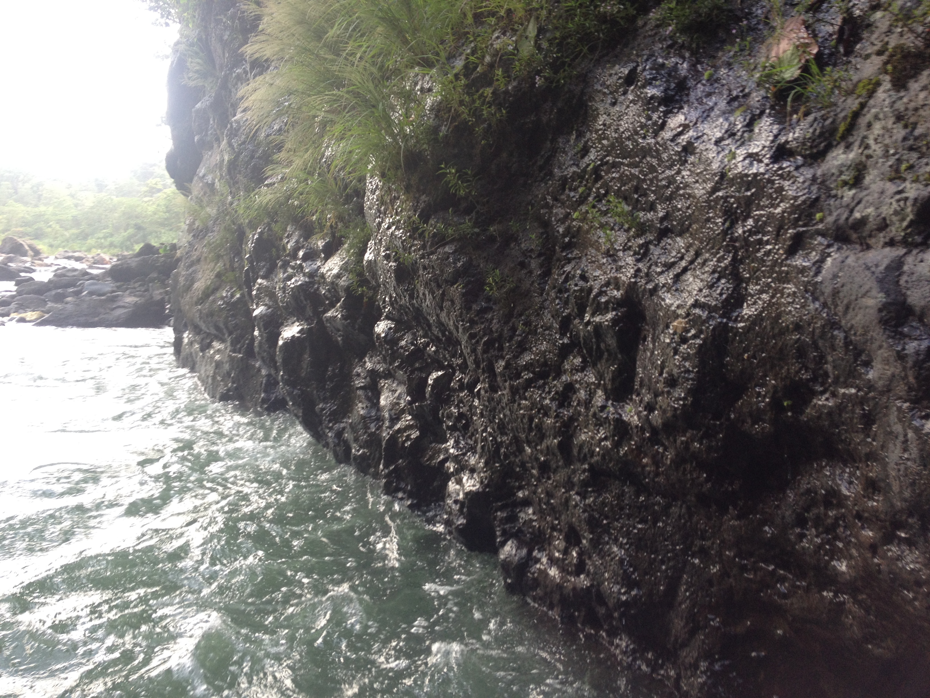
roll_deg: -1.4
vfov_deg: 40.7
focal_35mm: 35
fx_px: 940
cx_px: 465
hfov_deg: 52.6
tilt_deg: -8.1
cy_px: 349
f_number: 2.4
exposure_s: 1/120
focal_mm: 4.28
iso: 50
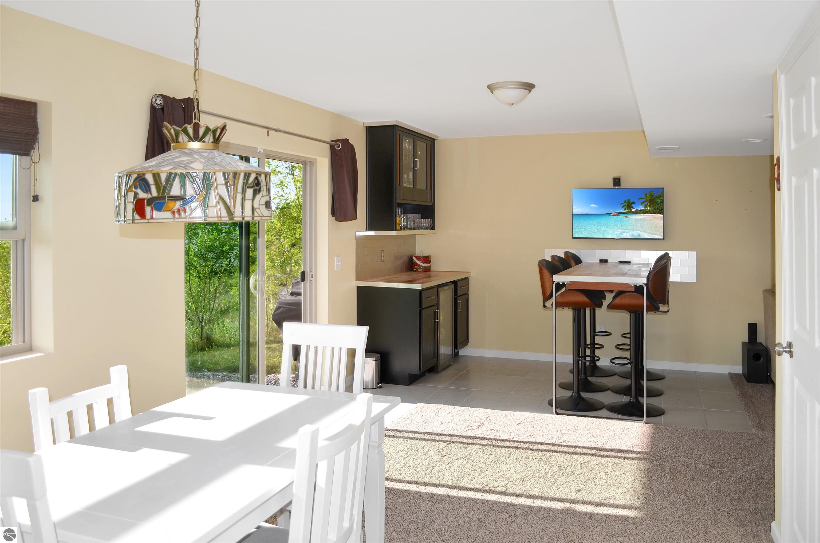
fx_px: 614
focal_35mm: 27
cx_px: 410
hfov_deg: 67.5
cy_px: 272
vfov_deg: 47.7
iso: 100
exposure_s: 1/200
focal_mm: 18
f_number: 3.5
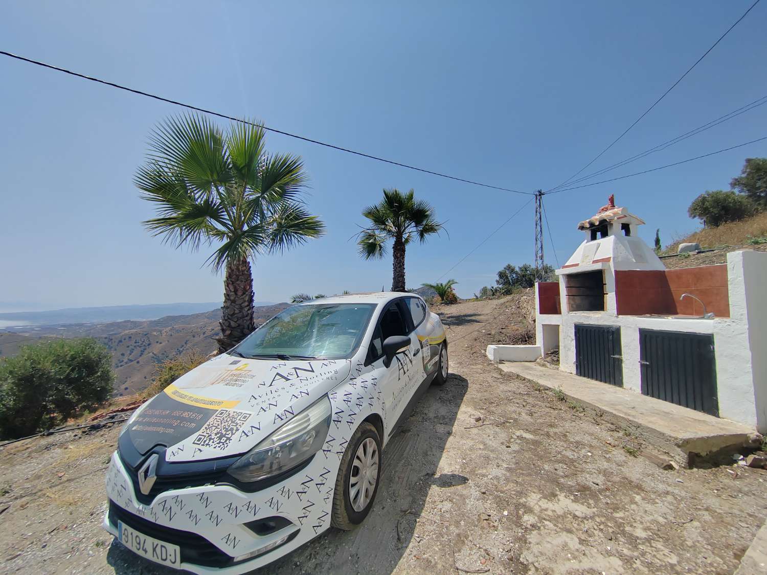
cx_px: 384
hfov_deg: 106.2
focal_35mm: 13
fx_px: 288
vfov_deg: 89.9
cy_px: 288
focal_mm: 2.16
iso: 100
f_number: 2.2
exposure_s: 1/2400
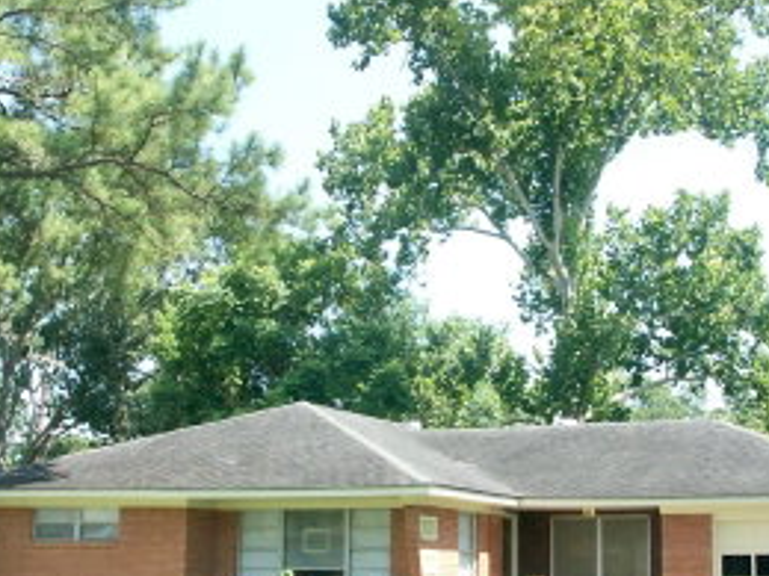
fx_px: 1355
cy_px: 360
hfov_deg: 31.6
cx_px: 458
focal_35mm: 61
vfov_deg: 24.0
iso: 100
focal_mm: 8.04
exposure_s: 1/200
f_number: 5.6
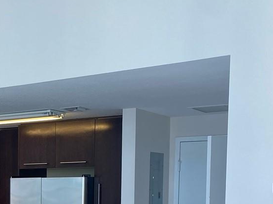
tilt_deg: -5.2
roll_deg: +0.6
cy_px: 232
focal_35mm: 75
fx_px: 591
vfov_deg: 18.8
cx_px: -42
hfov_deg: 24.0
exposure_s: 1/120
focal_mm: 4.25
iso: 64
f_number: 1.8
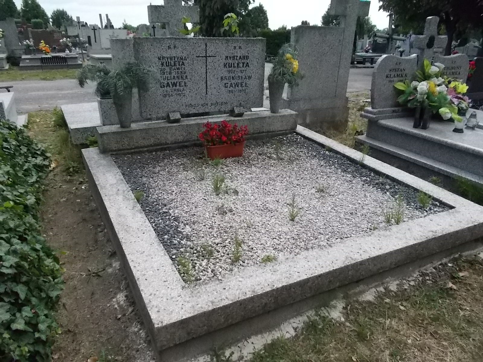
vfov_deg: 53.1
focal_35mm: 26
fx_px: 363
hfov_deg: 67.3
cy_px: 181
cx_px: 242
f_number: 8
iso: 400
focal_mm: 4.6
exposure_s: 1/400
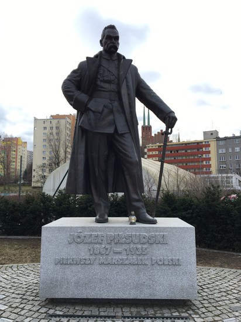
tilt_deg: +6.3
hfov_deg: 48.2
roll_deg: -0.3
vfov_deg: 61.7
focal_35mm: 29
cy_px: 161
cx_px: 120
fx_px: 269
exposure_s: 1/309
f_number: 2.2
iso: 25
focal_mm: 4.15
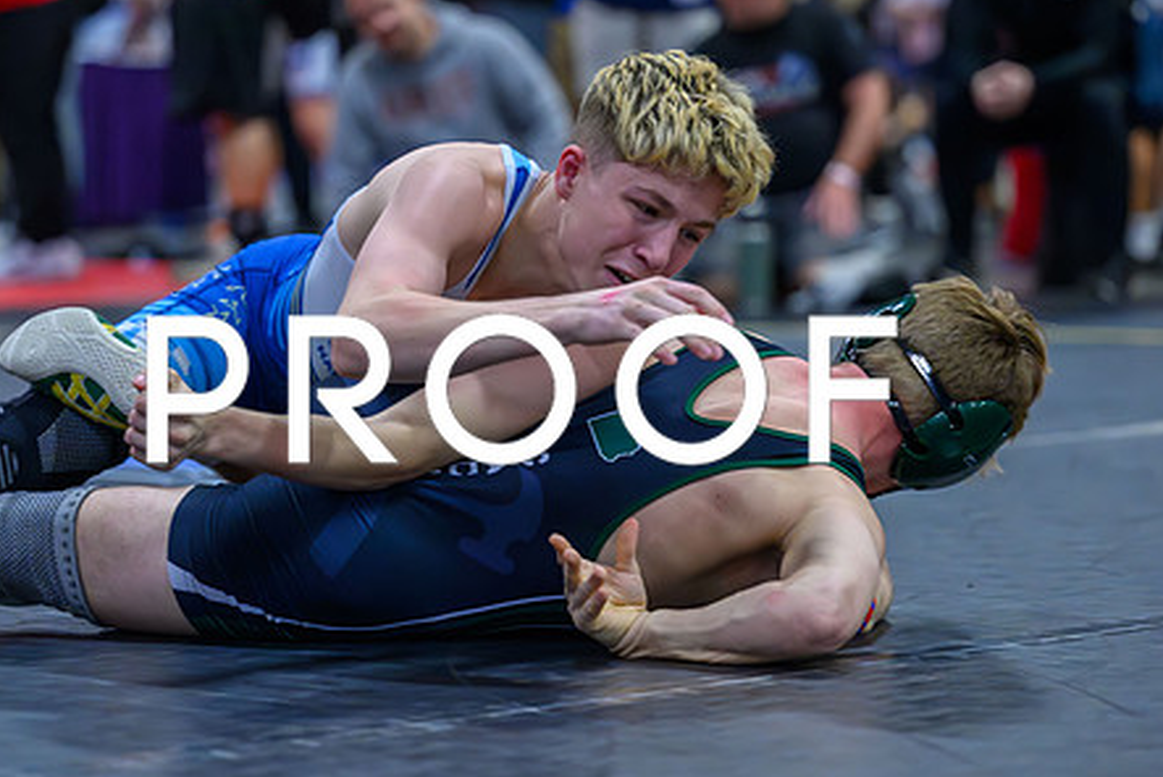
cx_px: 504
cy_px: 390
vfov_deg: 8.8
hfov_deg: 13.1
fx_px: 5075
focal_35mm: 157
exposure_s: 1/800
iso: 14400
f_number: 2.8
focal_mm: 120
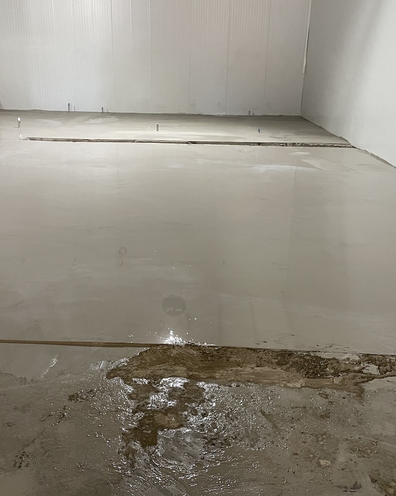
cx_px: 193
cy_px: 249
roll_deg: -1.3
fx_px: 498
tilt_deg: -19.8
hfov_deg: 43.4
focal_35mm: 34
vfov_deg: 52.8
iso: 400
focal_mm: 4.2
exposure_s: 1/50
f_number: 1.6
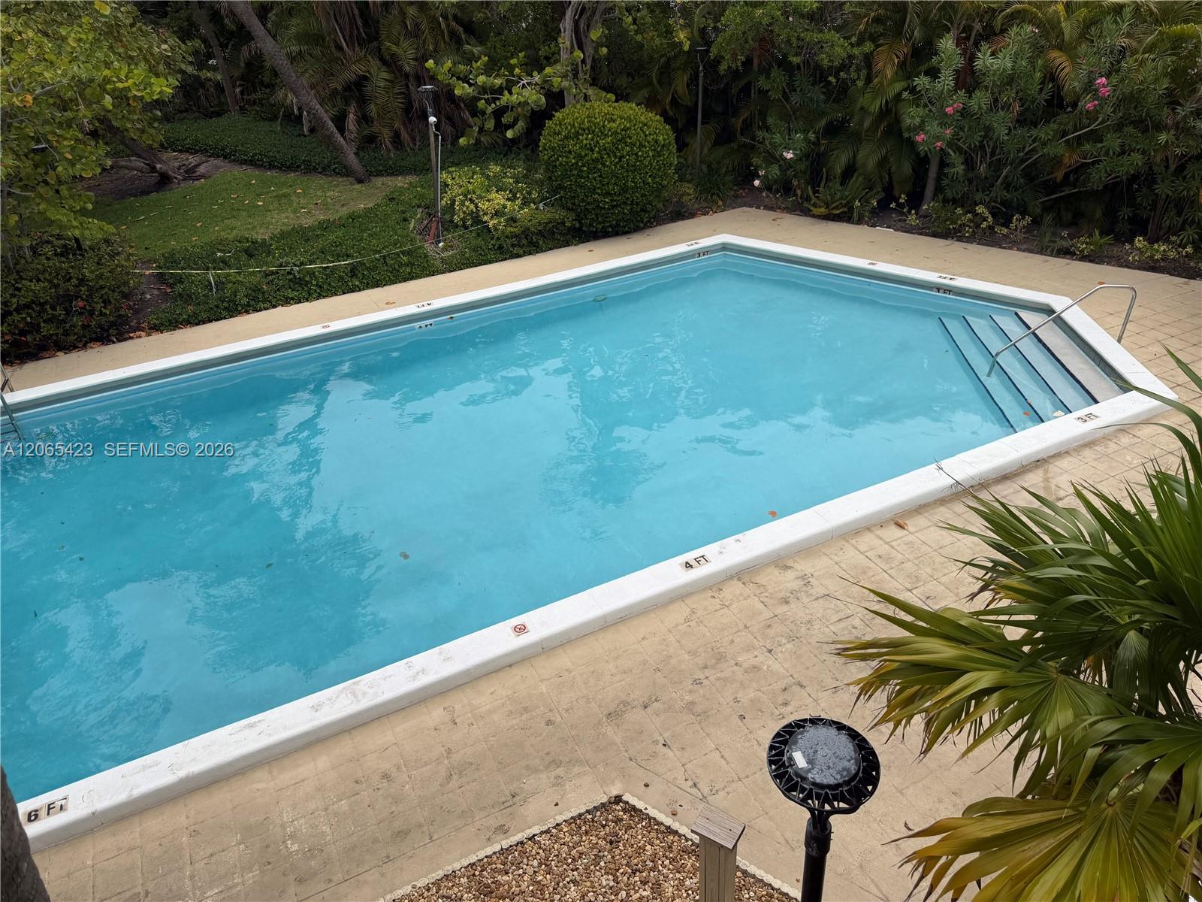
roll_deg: +4.0
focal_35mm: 24
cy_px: 451
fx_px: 833
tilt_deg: -33.1
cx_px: 601
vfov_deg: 56.8
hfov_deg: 71.6
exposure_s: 1/559
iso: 80
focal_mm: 6.76
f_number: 1.78
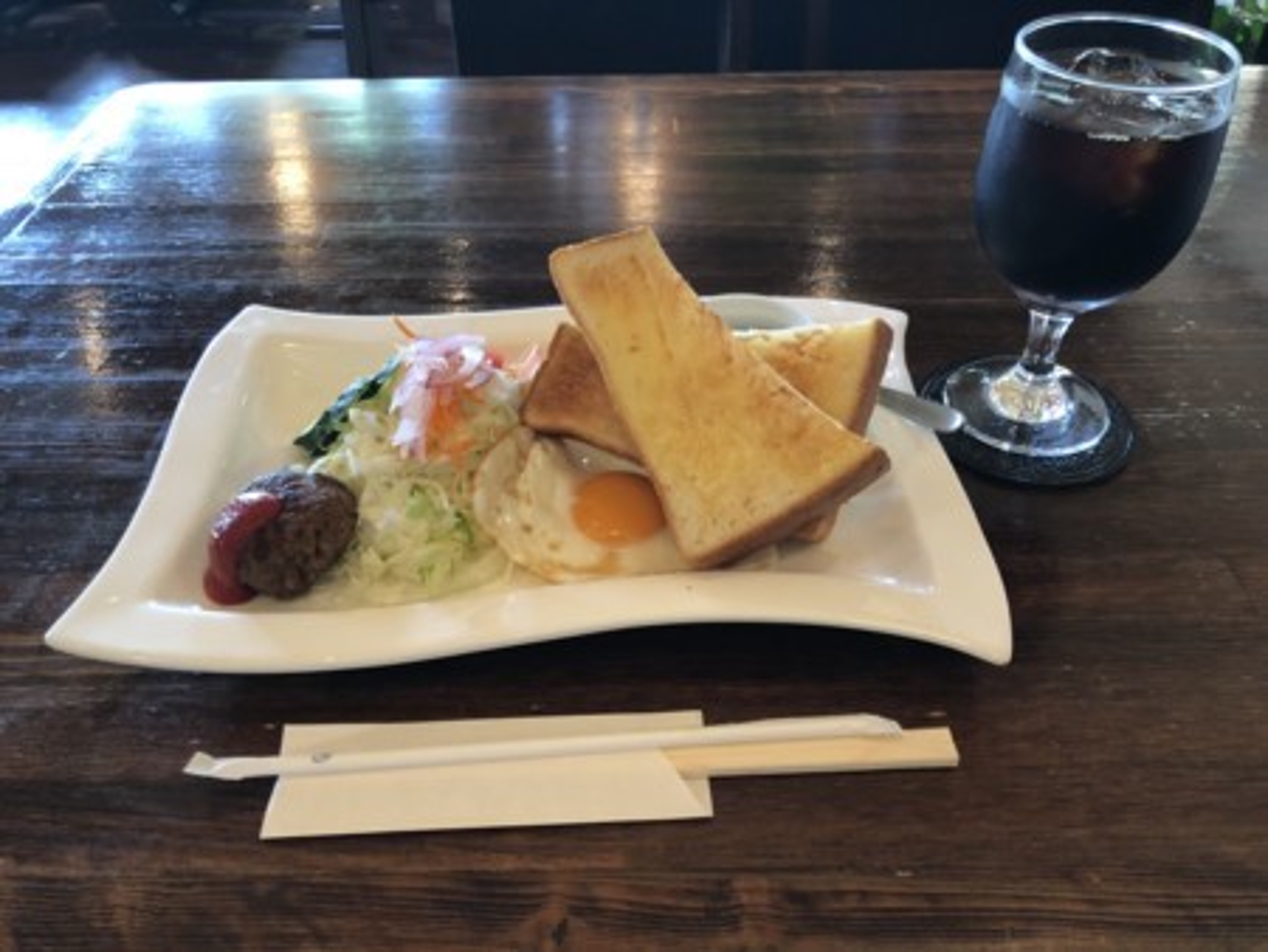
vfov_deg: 49.8
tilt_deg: -39.5
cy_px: 476
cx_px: 634
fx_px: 1026
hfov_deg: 63.4
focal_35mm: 28
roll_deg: +0.8
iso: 80
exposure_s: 1/15
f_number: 1.8
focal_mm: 4
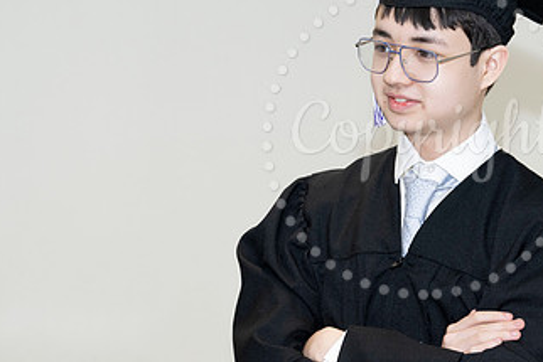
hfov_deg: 12.5
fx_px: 2475
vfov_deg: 8.4
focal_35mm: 164
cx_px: 423
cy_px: 136
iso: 800
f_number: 5.6
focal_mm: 91
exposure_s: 1/80
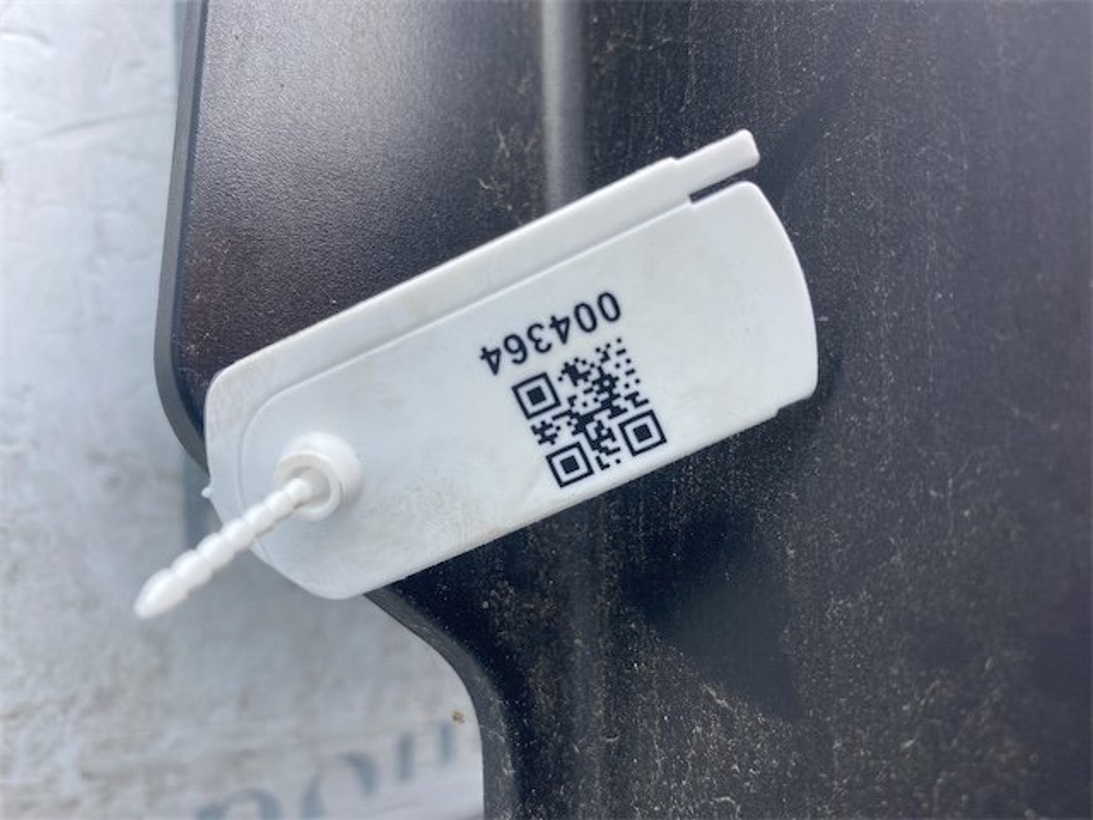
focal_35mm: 26
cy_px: 410
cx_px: 546
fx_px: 821
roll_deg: -9.9
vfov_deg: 53.1
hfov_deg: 67.3
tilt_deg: -1.8
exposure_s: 1/262
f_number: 1.8
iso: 32
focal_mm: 4.25
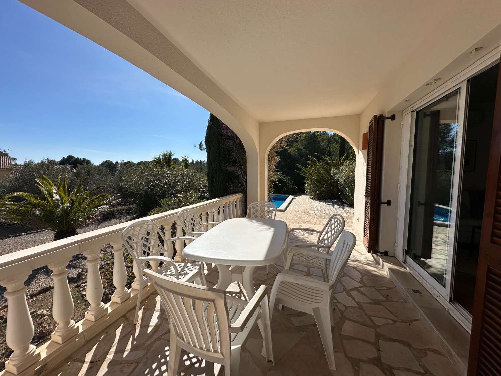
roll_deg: +0.0
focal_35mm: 14
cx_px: 250
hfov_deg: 102.1
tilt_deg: -4.1
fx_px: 203
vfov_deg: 85.7
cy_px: 188
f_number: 2.2
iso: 50
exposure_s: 1/3205
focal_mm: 2.22
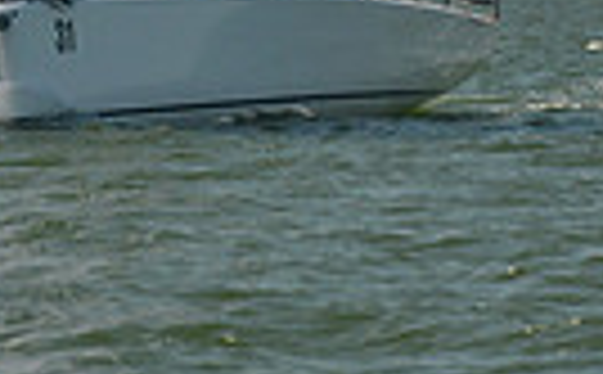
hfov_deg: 4.2
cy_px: -820
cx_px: -25
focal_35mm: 496
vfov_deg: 2.6
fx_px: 8131
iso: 200
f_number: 7.1
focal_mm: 112
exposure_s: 1/800
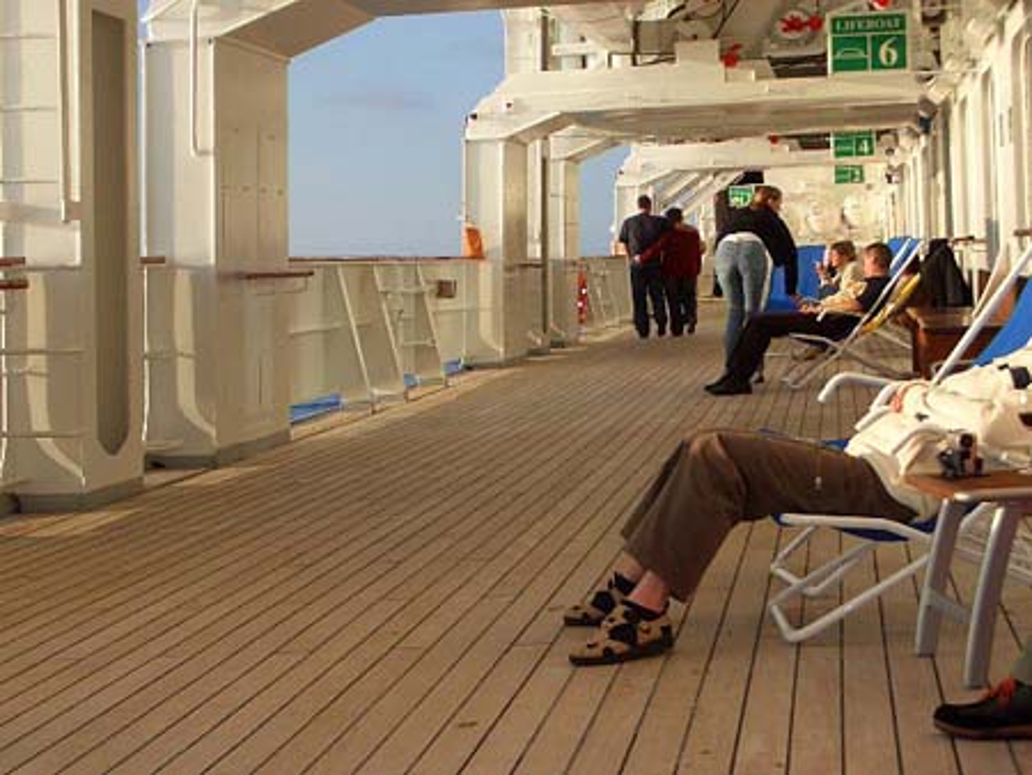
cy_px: 388
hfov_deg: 26.3
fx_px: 2207
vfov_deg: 19.9
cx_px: 516
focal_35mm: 74
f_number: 6.2
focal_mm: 12.2
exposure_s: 1/500
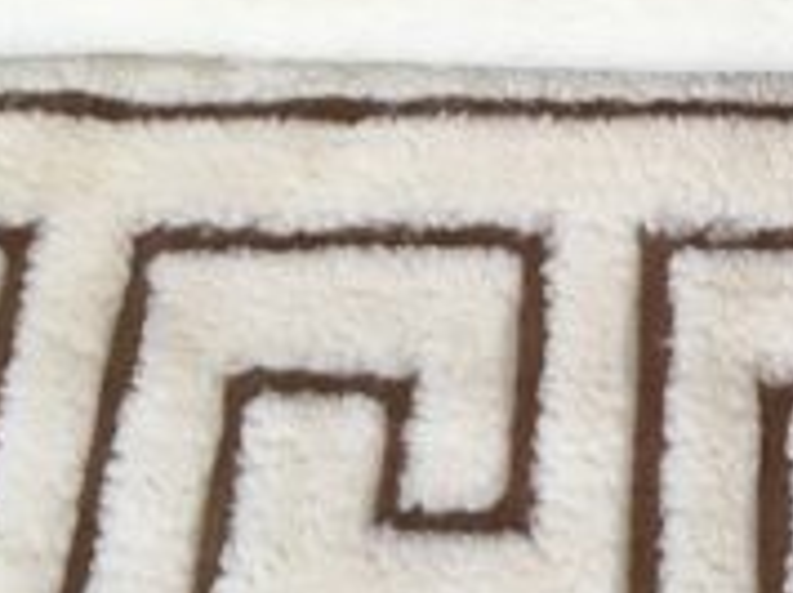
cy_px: 4
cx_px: 878
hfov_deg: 19.2
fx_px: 2242
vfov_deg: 14.8
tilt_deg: -50.2
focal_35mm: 98
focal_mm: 4.15
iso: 32
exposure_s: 1/33
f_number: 2.2
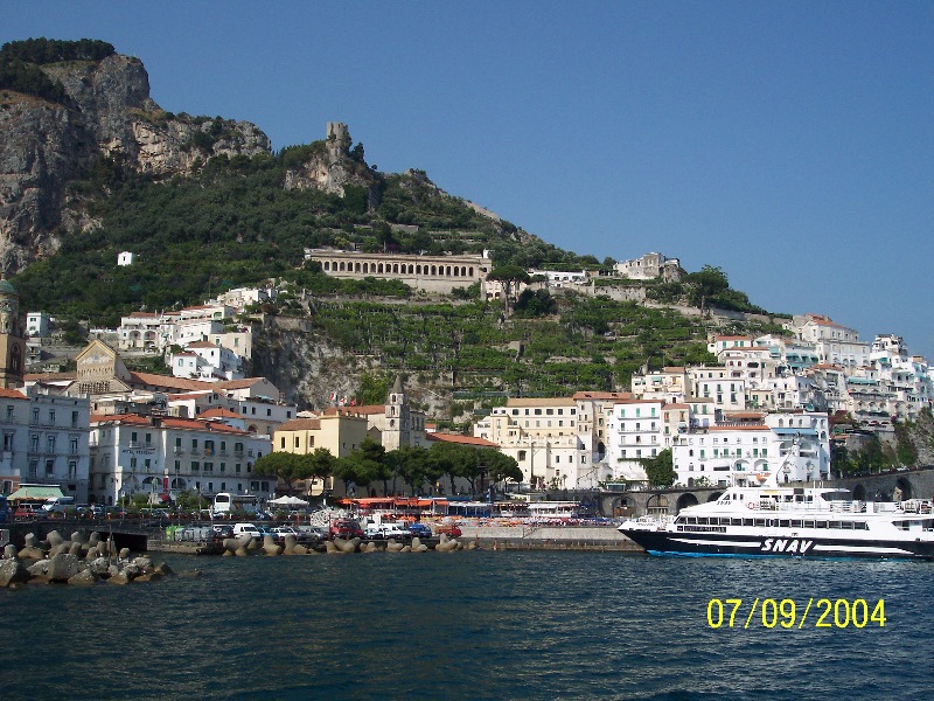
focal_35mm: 38
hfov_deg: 49.0
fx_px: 1025
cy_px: 350
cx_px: 467
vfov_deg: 37.7
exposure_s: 1/1000
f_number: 4.8
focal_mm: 8
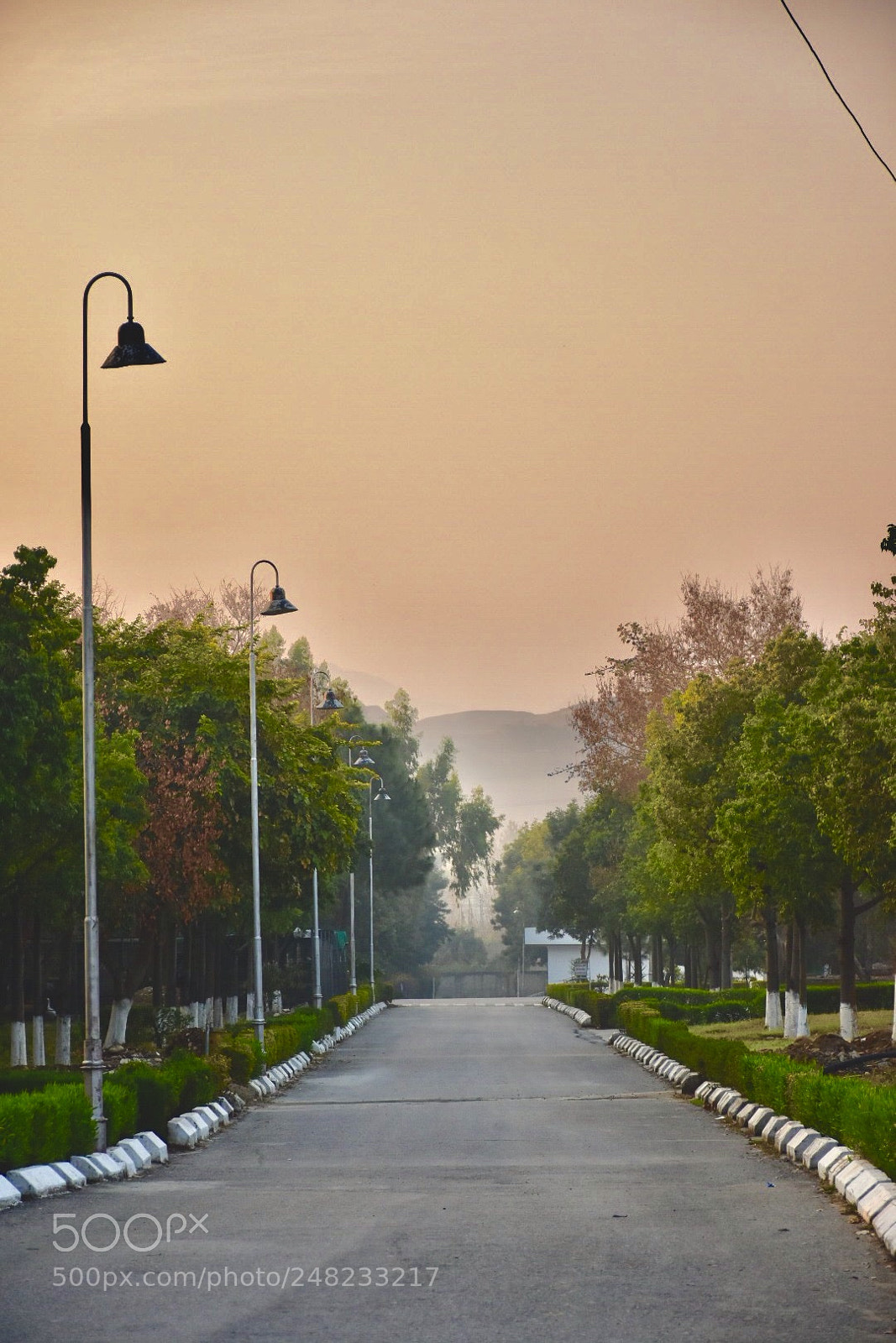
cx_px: 448
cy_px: 672
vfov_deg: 19.5
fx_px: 3919
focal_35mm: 105
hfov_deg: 13.0
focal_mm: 70
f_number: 5.6
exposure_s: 1/500
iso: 800
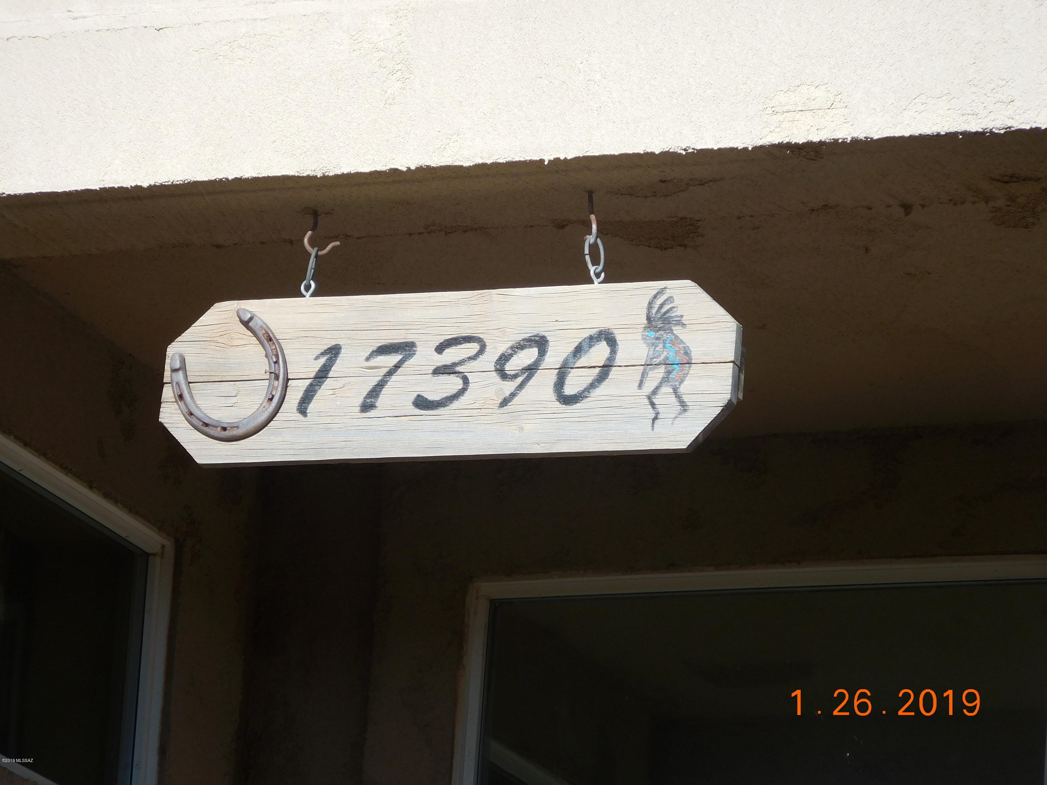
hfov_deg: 8.9
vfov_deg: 6.7
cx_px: 524
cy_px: 392
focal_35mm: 223
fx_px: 6745
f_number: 5.8
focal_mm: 40.2
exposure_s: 1/400
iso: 125
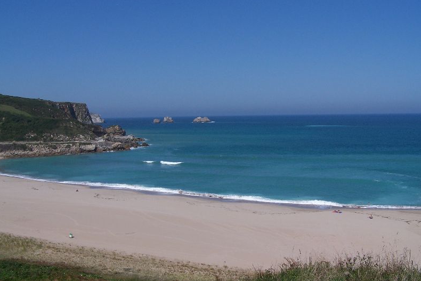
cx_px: 210
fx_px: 468
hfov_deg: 48.5
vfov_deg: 33.4
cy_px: 140
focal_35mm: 40
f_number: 5.6
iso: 80
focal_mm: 6.3
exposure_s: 1/750
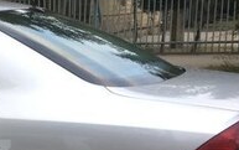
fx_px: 685
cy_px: 158
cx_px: -115
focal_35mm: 105
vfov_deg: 12.3
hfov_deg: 17.8
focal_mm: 4.15
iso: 32
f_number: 2.2
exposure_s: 1/33
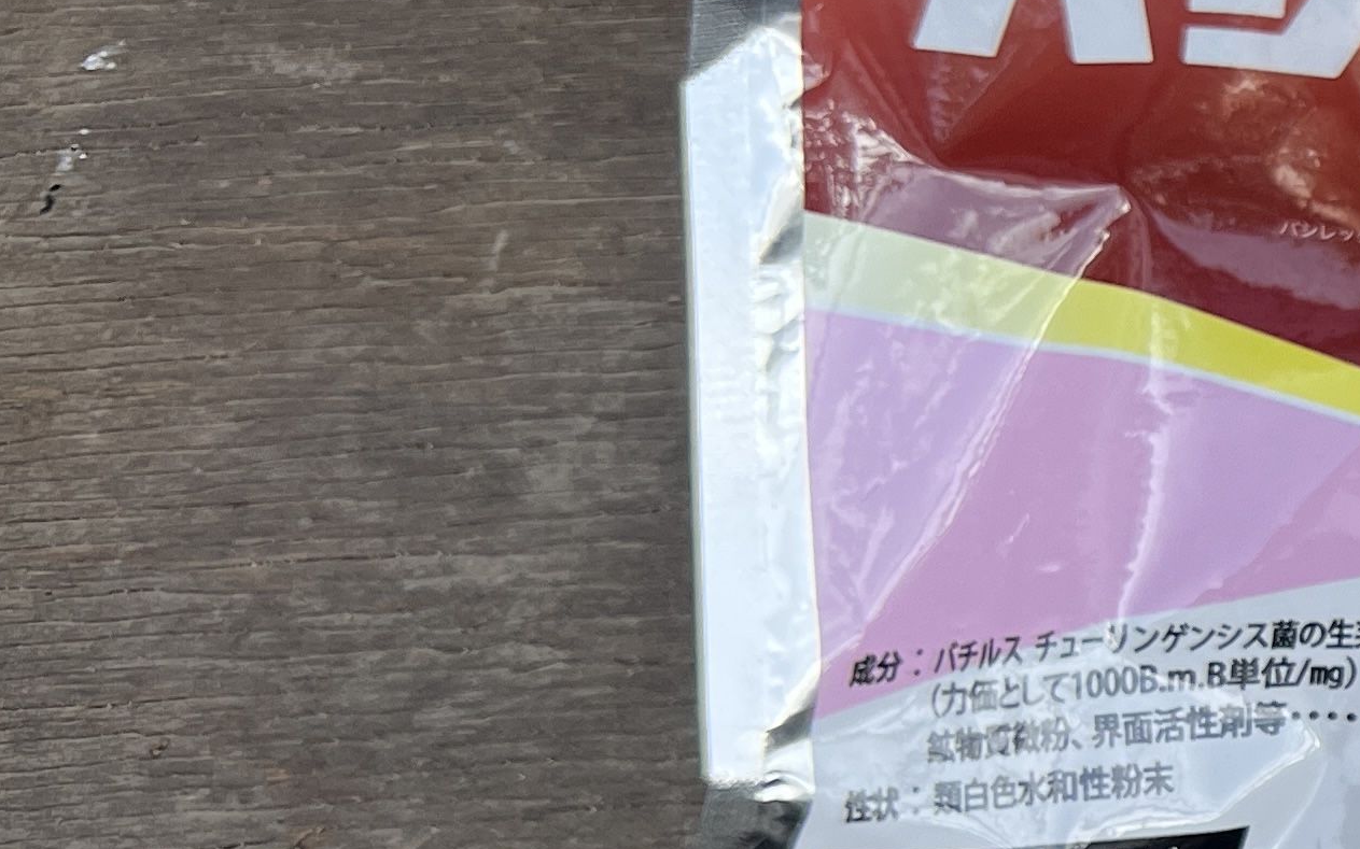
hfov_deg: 19.7
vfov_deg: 14.7
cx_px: 2168
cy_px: 803
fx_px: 3261
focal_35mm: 88
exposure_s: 1/2123
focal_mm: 5.7
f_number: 1.5
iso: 50
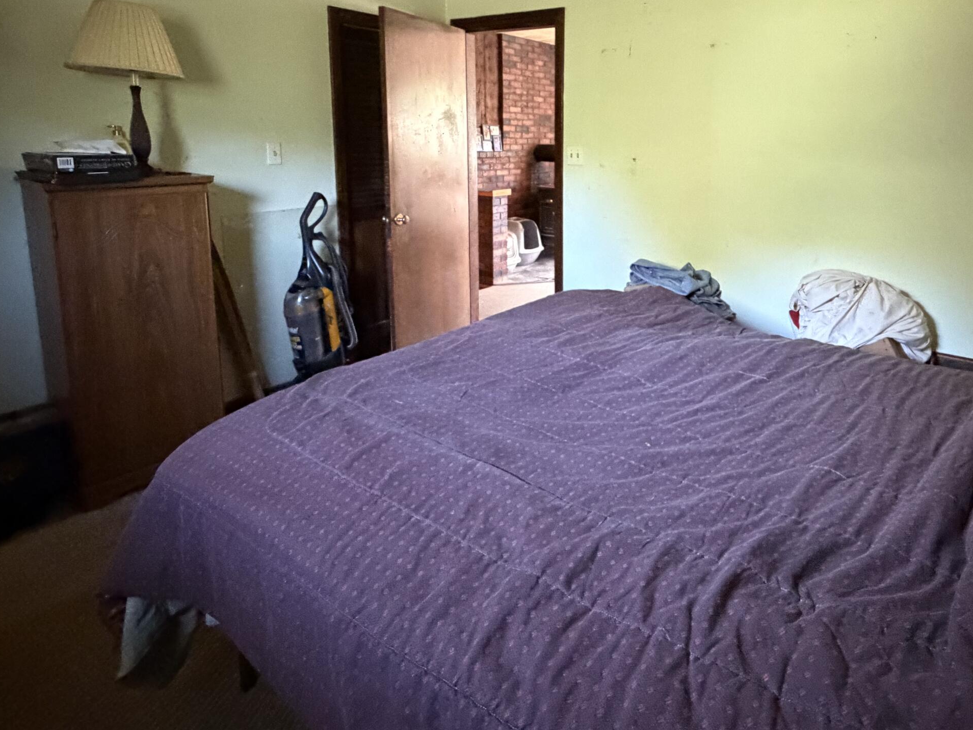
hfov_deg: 74.6
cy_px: 220
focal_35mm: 22
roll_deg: -0.4
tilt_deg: -8.1
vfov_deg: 59.1
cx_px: 629
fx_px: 618
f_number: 2.2
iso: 1250
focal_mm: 2.22
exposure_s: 1/40
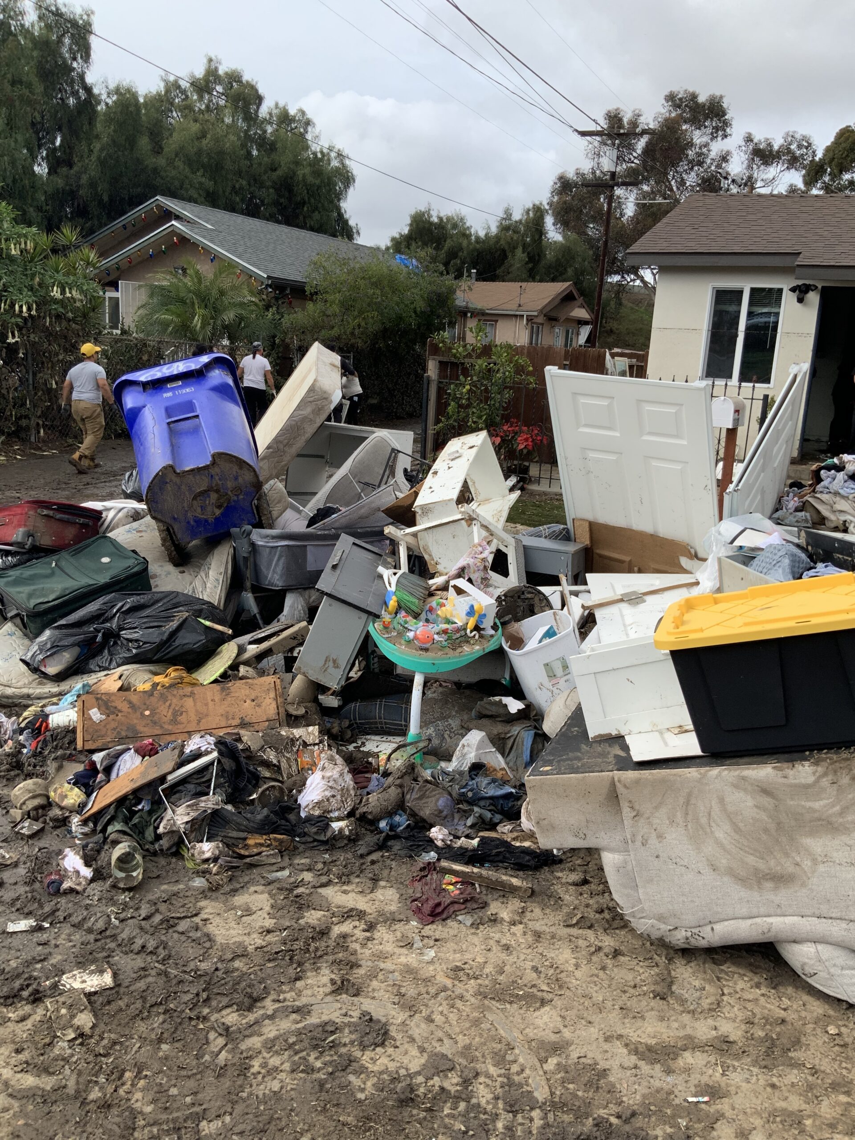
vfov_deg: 61.7
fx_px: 955
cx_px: 428
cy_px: 570
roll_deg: -0.5
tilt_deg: -11.1
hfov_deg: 48.2
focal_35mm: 29
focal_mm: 3
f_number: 1.8
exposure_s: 1/962
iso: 16
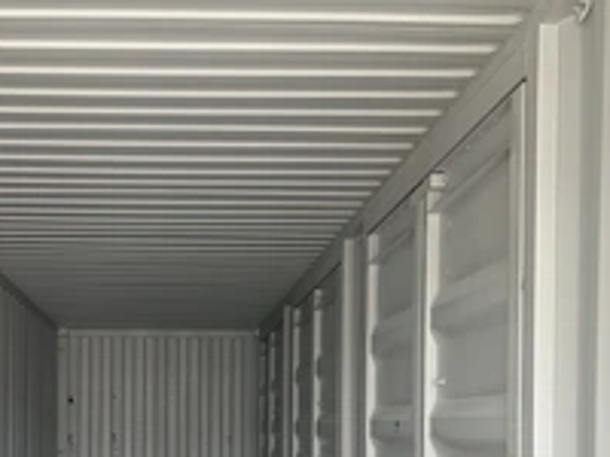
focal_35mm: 58
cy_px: 427
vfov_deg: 24.4
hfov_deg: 32.8
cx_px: 186
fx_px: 1022
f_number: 1.8
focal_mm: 3
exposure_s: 1/122
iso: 32
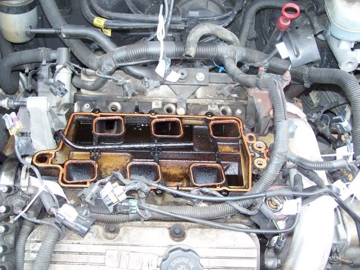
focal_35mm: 48
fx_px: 499
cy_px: 135
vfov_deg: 30.3
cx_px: 180
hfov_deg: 39.7
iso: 140
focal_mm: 8
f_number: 3
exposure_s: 1/90
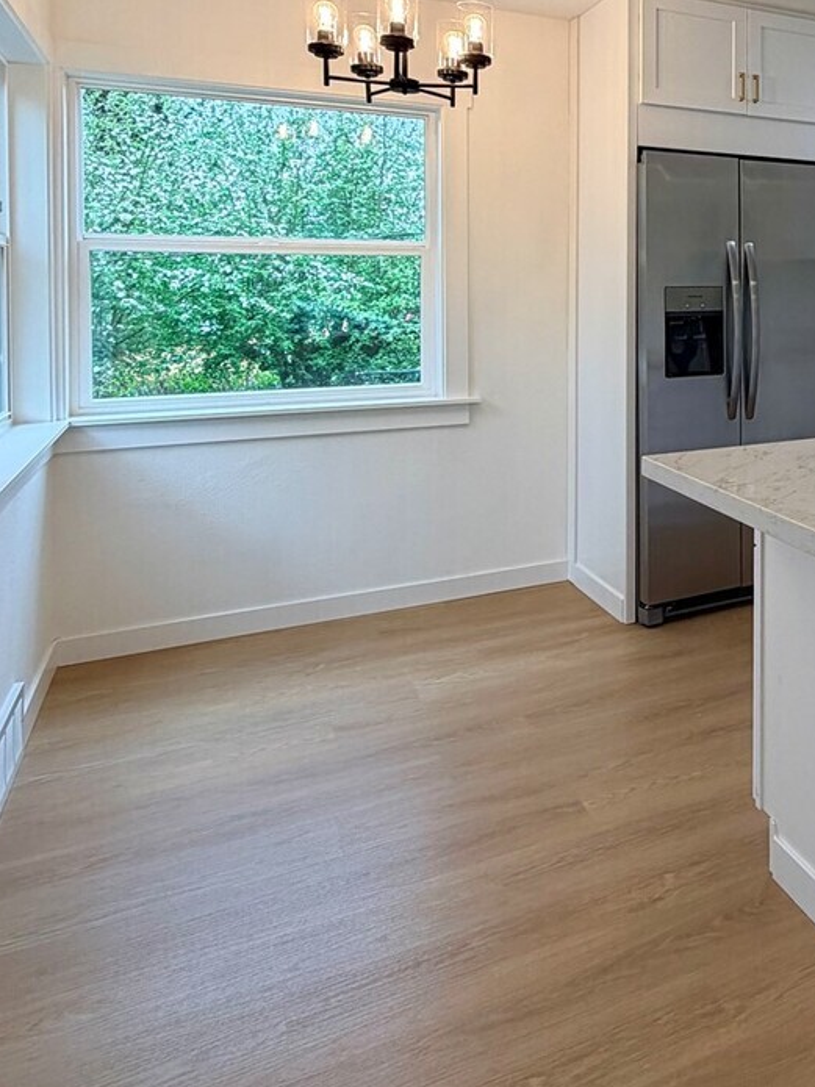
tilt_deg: -0.7
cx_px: 807
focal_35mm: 29
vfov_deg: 59.0
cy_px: 299
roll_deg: -1.4
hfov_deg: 42.0
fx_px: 911
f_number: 2.2
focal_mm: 2.22
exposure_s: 1/120
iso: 80
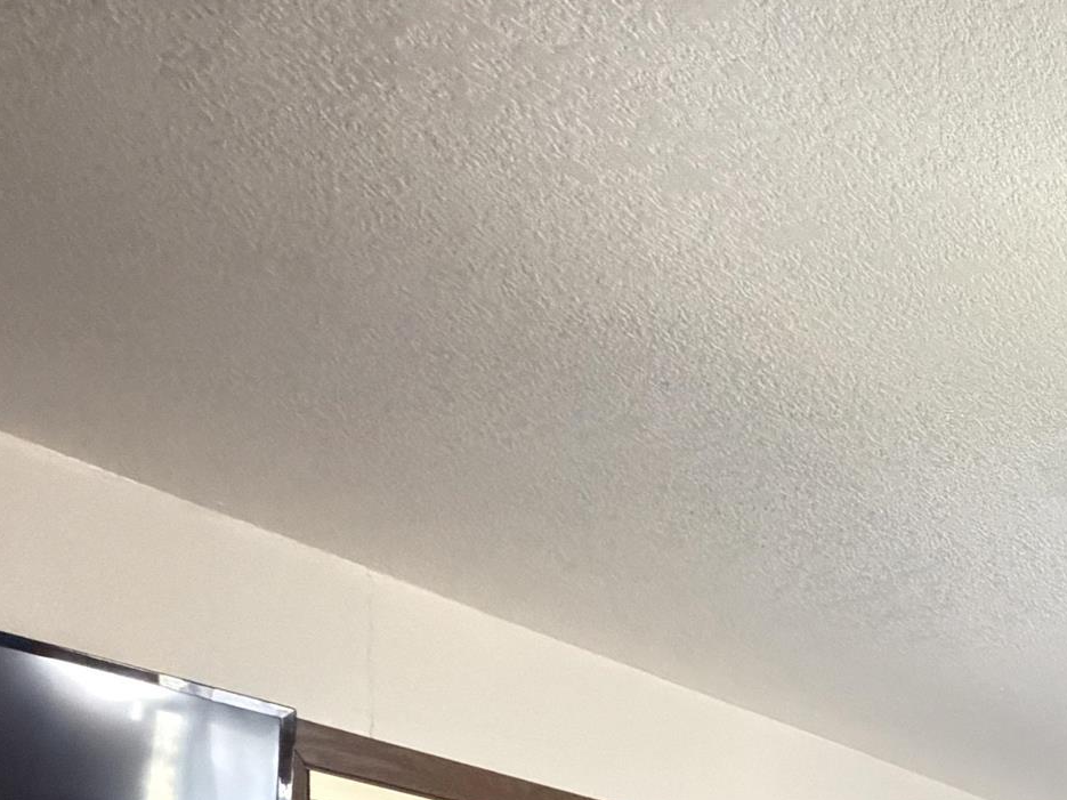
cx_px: 1310
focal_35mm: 46
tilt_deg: -1.2
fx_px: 1418
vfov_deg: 24.5
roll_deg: -0.1
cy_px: 1196
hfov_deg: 33.0
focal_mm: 2.22
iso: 2000
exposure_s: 1/30
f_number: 2.2
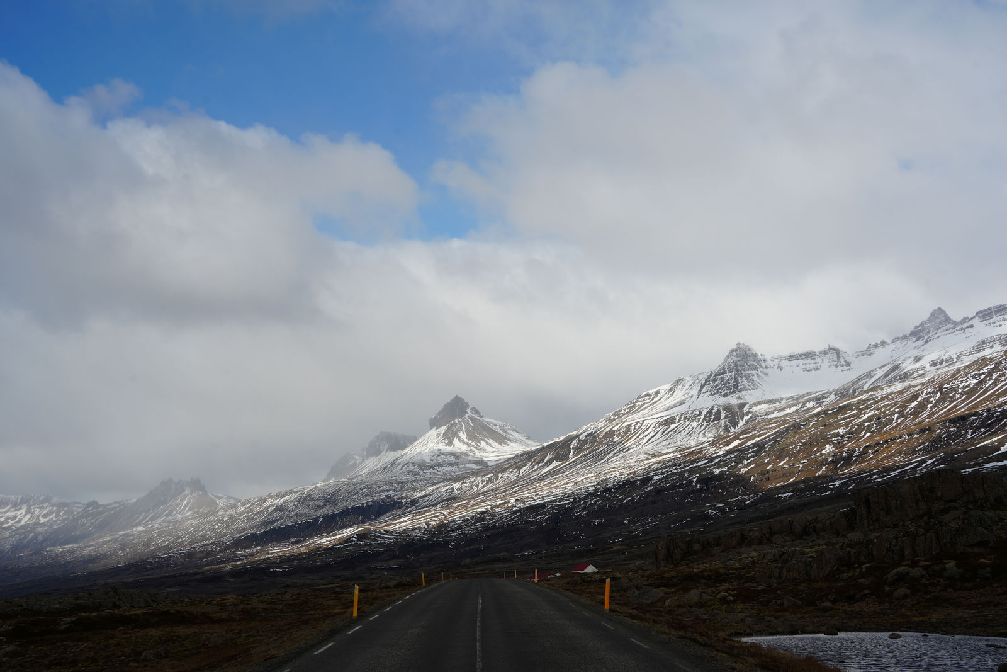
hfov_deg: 39.6
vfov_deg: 27.0
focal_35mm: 50
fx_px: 1399
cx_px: 504
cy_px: 336
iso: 100
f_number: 11
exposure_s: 1/320
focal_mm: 50
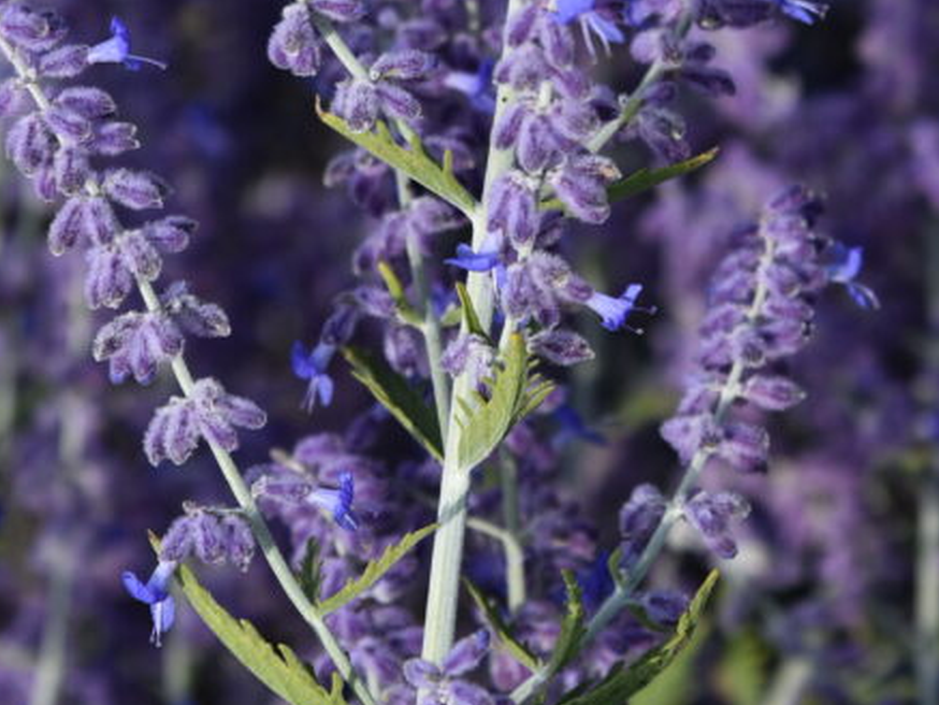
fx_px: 7516
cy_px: -167
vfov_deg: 5.3
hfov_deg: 7.1
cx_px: 591
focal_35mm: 277
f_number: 5.6
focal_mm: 120
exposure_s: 1/400
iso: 100
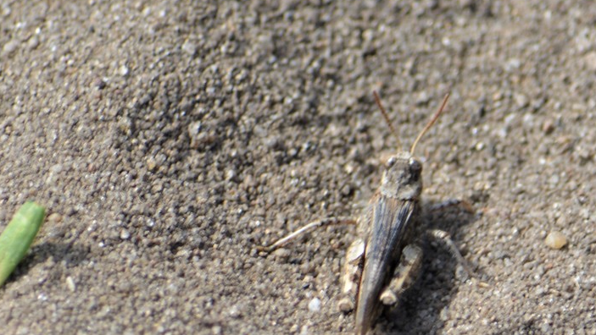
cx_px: 402
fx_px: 10165
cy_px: 244
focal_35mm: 643
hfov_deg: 3.4
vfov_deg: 1.9
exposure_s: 1/160
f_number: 8
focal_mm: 300
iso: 100
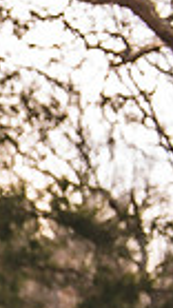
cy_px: 360
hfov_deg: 6.4
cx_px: -445
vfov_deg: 12.9
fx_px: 1332
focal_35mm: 163
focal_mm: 36
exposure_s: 1/250
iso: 100
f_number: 2.8
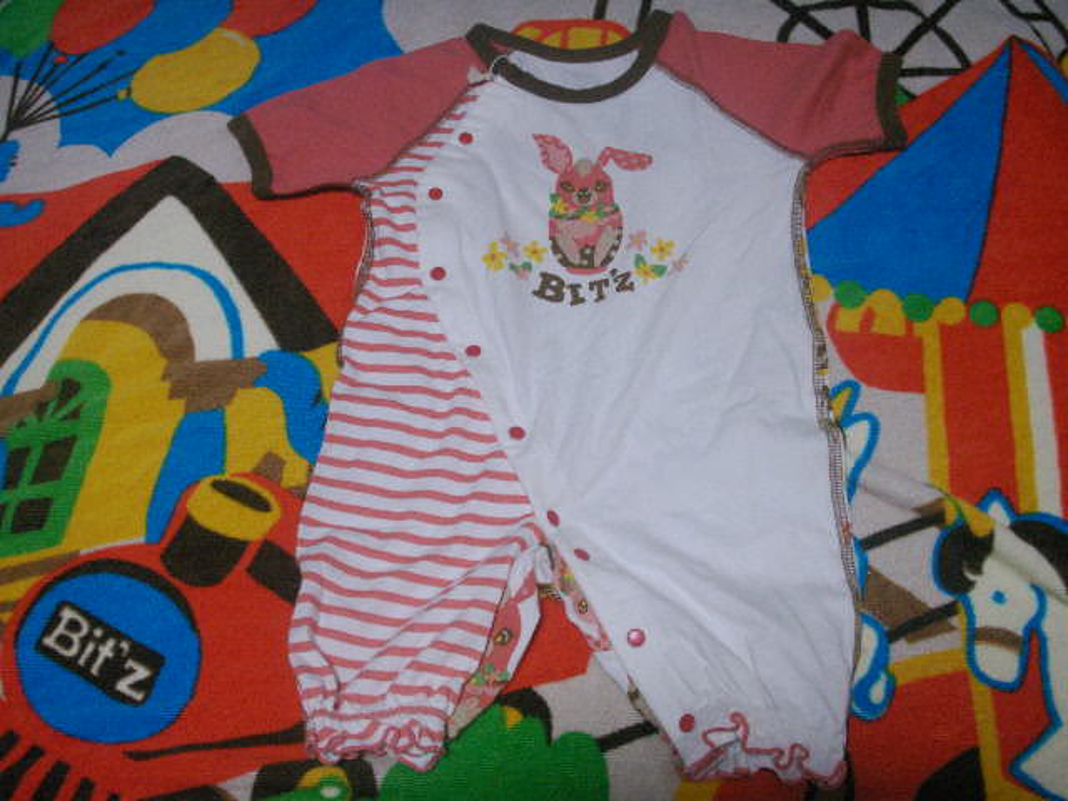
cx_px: 534
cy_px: 400
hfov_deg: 50.1
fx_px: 1142
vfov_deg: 38.7
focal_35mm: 37
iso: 160
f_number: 3.5
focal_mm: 7.7
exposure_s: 1/20
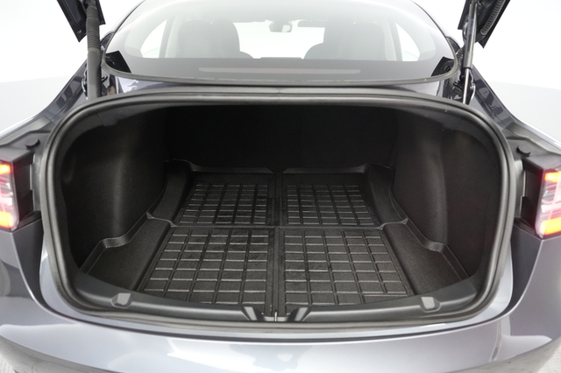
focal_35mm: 25
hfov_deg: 71.5
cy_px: 186
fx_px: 389
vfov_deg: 51.2
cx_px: 280
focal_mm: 25
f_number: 2.8
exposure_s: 1/160
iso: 8000
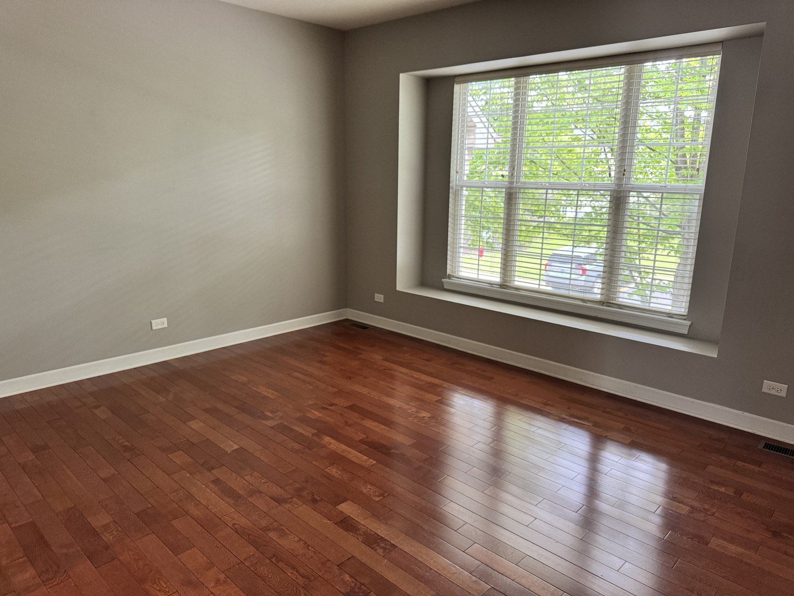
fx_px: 550
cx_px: 397
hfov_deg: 71.6
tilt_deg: -13.5
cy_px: 298
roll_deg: -0.7
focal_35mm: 24
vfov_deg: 56.8
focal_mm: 6.76
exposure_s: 1/60
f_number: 1.78
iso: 250
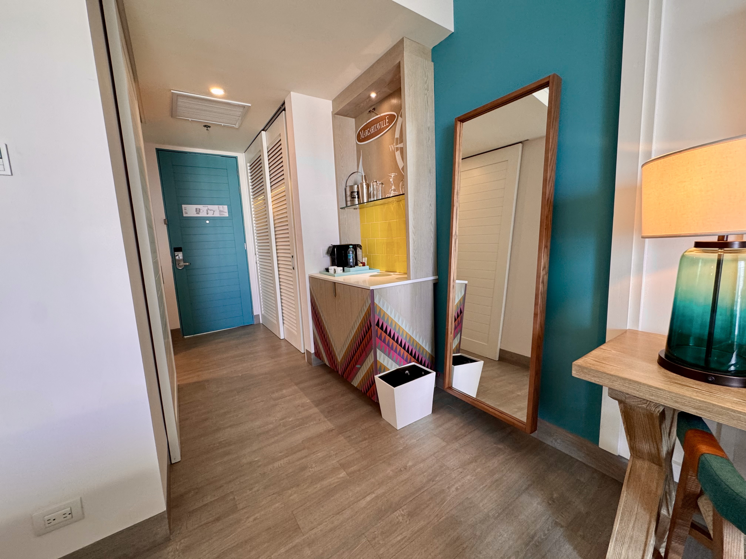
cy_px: 280
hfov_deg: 102.1
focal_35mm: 14
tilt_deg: -7.7
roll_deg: +2.1
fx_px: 302
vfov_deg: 85.7
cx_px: 373
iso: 160
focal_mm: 2.22
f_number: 2.2
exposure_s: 1/60
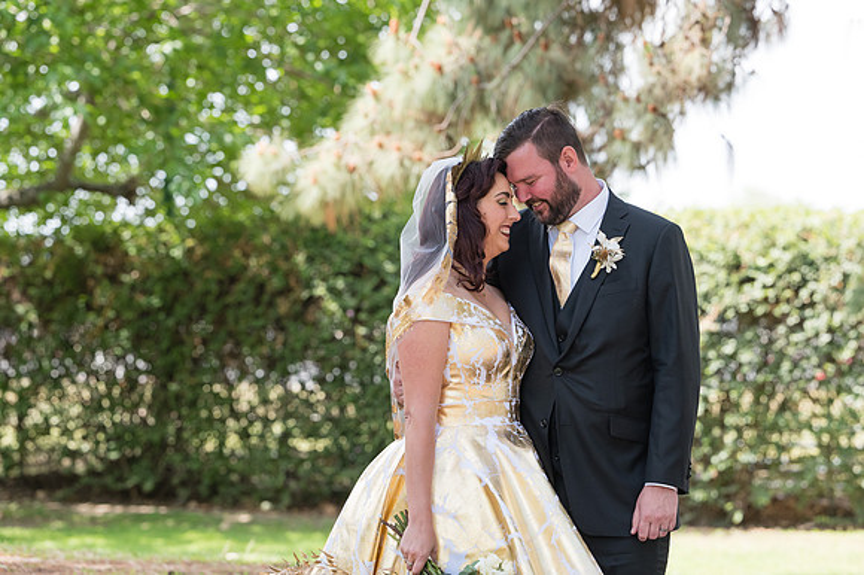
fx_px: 2972
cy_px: 265
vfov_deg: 11.0
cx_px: 466
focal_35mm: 124
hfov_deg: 16.5
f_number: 4.5
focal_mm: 115
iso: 500
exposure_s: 1/640
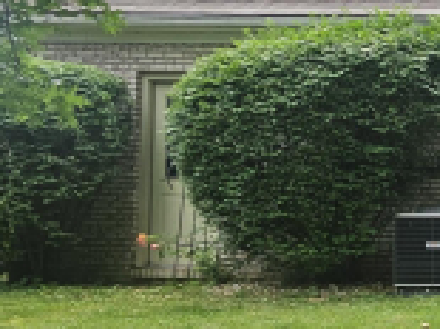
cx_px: 938
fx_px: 1257
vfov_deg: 14.9
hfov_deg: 15.1
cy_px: 204
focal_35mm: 99
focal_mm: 6.3
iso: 32
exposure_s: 1/180
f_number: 1.7
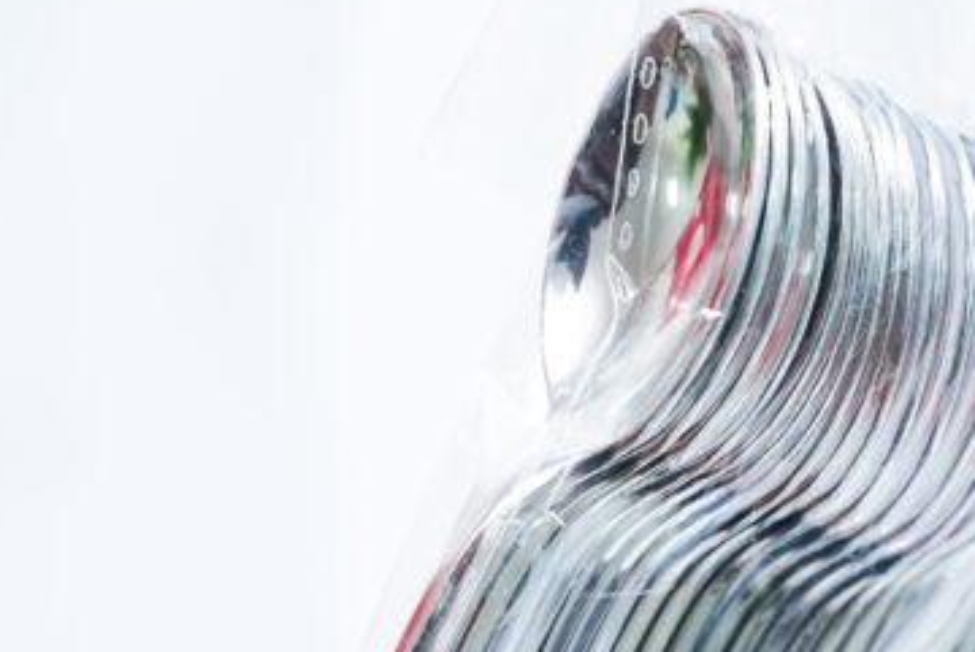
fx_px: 3688
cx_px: 799
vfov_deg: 10.1
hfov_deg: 15.0
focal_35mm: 136
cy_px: 252
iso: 3200
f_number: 9
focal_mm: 70
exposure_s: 1/200
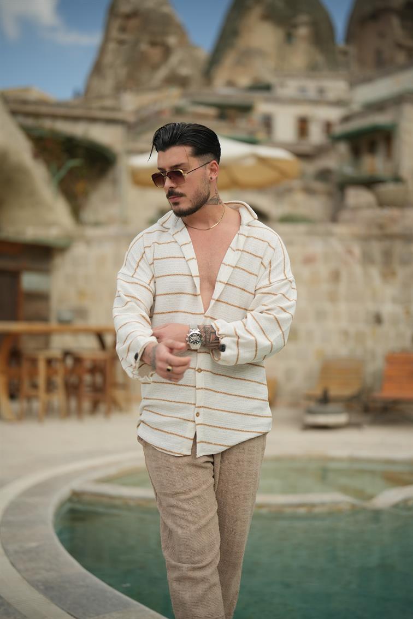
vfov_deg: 39.6
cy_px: 310
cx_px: 206
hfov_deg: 27.0
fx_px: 860
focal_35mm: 50
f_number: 1.2
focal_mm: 50
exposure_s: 1/1250
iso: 320
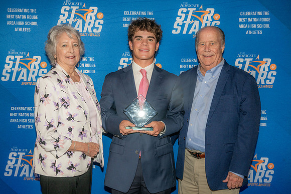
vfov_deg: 28.7
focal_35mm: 47
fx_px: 380
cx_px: 146
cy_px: 97
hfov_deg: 41.9
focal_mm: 47
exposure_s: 1/100
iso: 320
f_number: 8
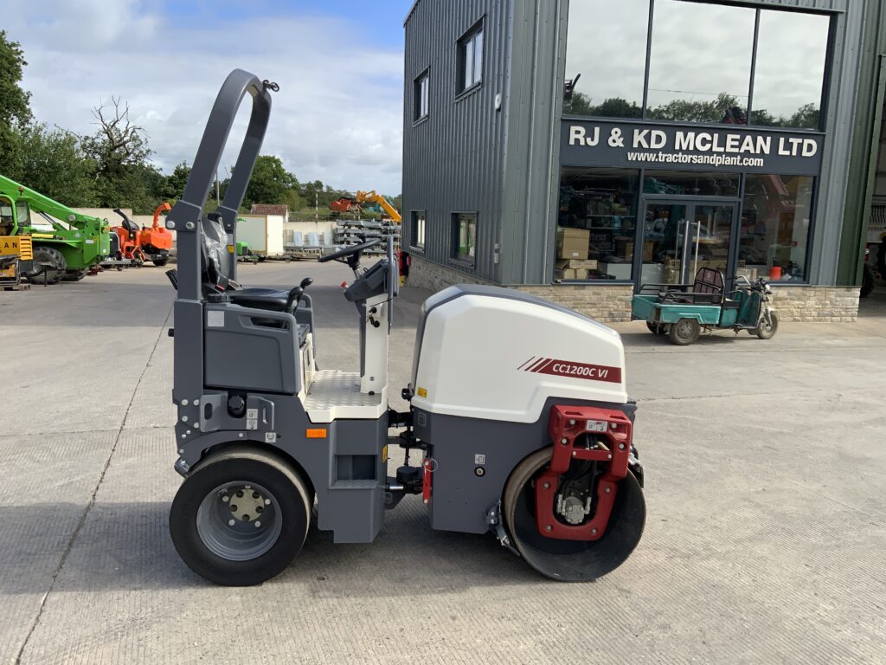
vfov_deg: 48.2
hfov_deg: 61.7
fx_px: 742
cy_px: 332
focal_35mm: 29
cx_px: 443
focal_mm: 3
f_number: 1.8
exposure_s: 1/1311
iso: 16
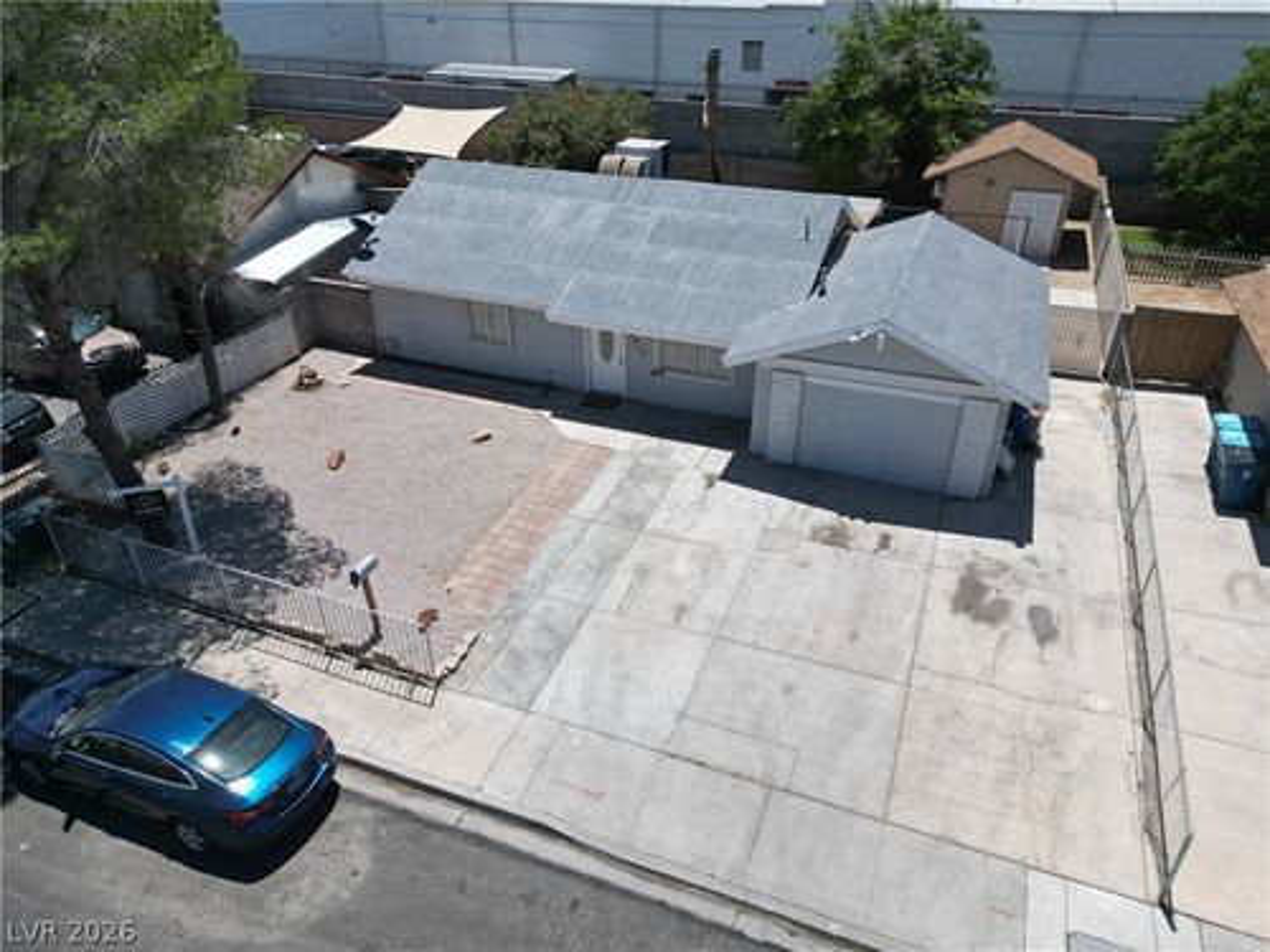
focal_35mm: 24
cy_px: 476
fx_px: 881
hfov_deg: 71.6
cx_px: 635
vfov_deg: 56.8
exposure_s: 1/4000
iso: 120
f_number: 1.7
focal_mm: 6.72
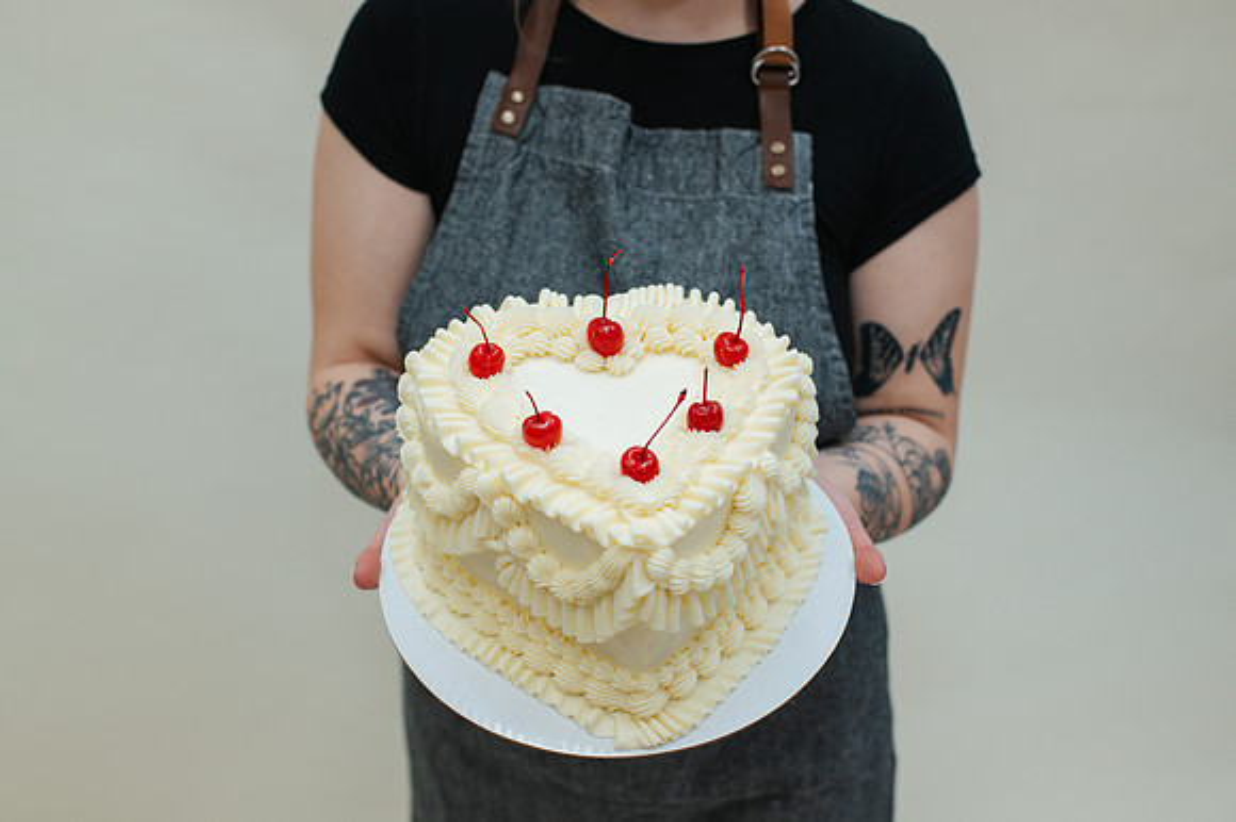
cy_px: 433
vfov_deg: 33.8
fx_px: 1354
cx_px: 609
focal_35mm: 39
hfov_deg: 49.1
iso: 360
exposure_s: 1/160
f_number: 3.2
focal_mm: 35
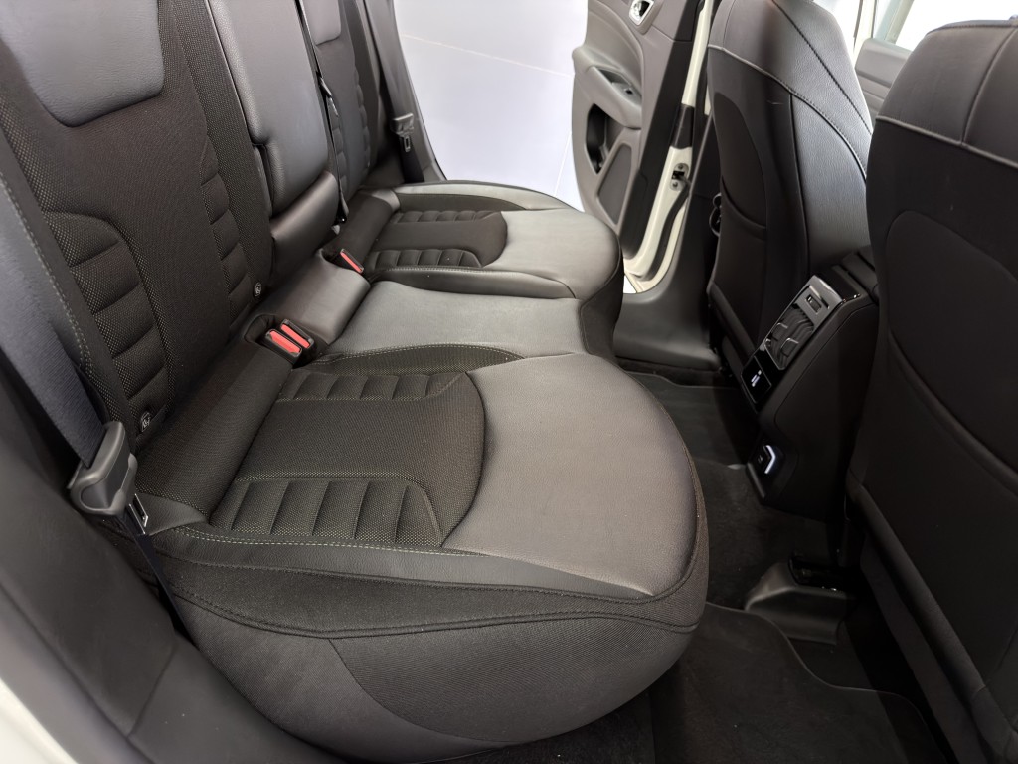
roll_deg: -14.1
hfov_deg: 71.6
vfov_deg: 56.8
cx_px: 509
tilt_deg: -28.5
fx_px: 706
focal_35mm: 24
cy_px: 382
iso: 640
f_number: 1.78
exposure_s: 1/25
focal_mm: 6.76
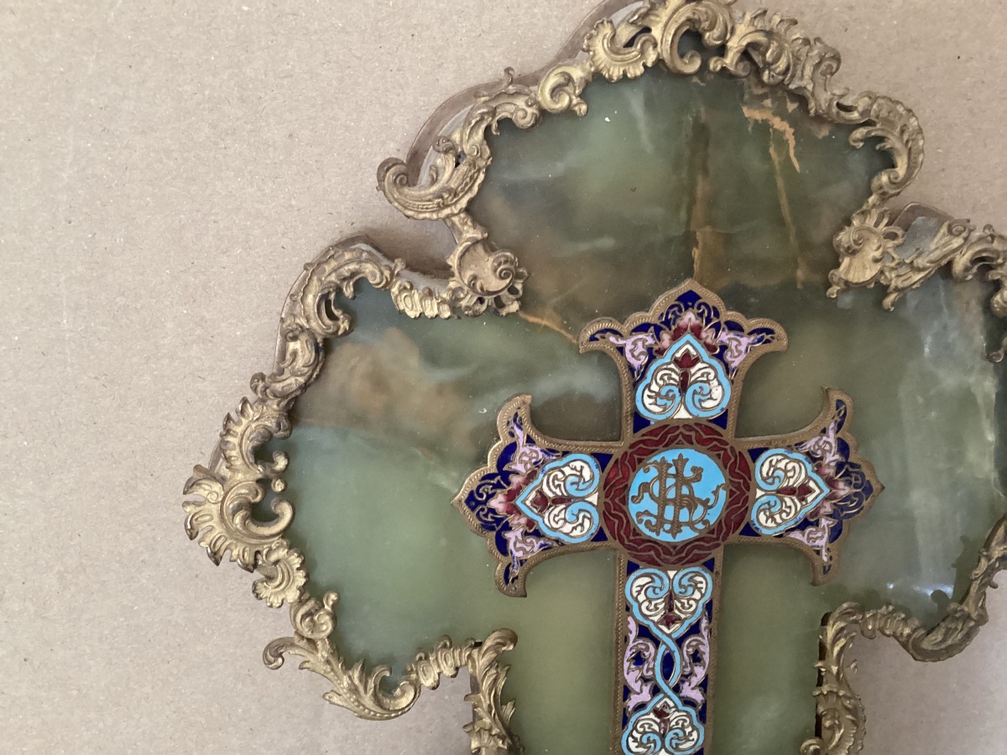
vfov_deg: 45.4
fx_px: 902
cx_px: 504
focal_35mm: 31
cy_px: 378
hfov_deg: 58.4
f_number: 2.4
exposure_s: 1/25
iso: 640
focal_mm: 3.3
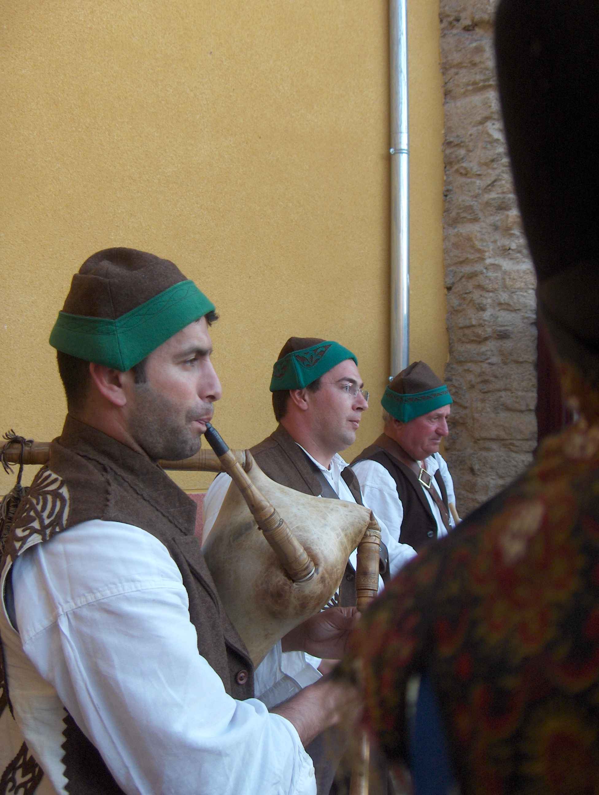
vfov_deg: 47.8
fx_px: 897
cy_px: 398
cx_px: 300
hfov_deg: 36.9
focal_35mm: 39
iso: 178
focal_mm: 8
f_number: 2.8
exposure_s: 1/124
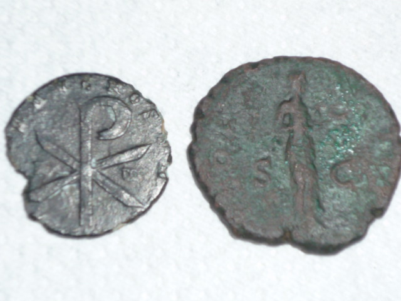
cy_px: 150
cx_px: 200
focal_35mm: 115
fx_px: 1332
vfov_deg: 12.9
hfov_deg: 17.1
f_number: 4.9
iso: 100
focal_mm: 11.3
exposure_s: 1/40
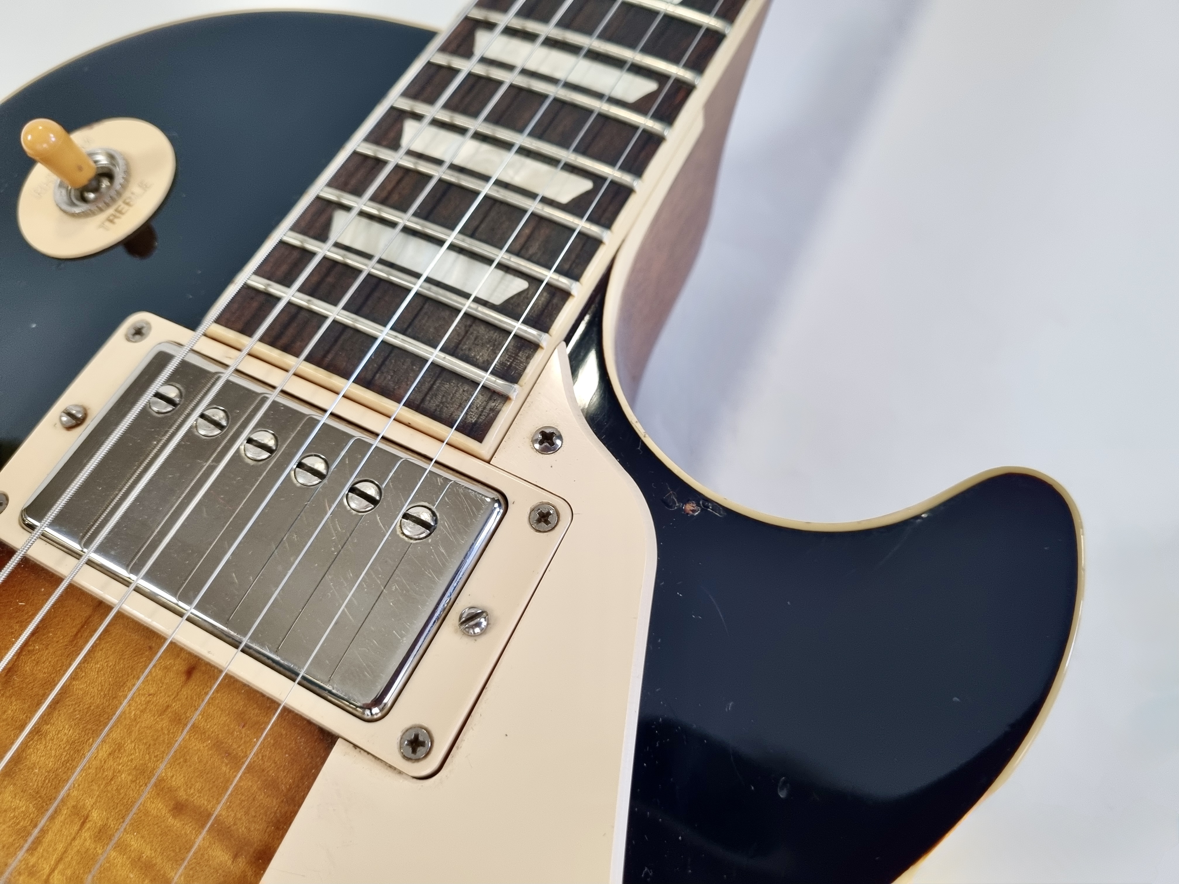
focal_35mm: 26
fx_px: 886
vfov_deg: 53.1
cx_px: 590
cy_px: 442
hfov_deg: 67.3
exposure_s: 1/100
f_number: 1.8
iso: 200
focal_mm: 5.4
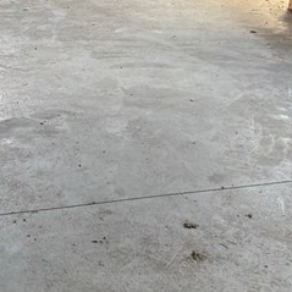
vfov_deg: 16.1
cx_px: 83
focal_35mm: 106
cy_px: 11
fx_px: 1012
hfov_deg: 16.4
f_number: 1.8
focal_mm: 3
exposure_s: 1/83
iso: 64
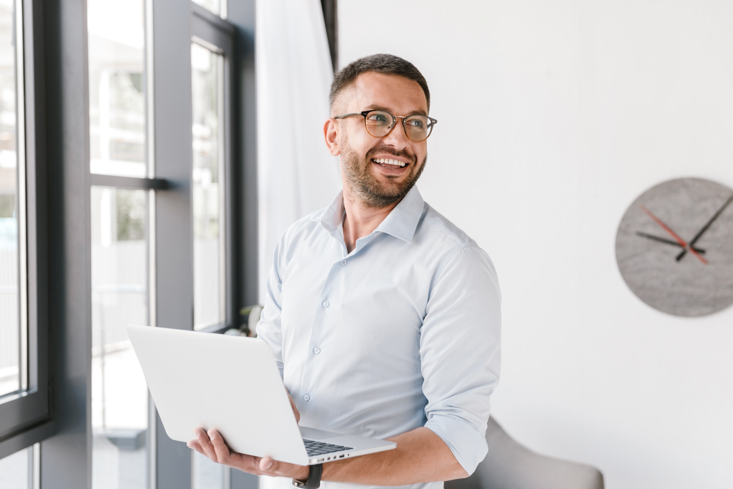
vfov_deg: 22.6
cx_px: 366
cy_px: 244
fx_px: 1222
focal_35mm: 60
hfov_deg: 33.4
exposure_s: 1/250
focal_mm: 60
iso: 500
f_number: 3.5
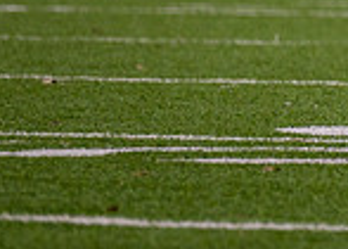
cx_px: 845
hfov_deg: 1.7
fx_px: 11722
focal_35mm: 1186
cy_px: -326
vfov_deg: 1.2
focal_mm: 223
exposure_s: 1/1600
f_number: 4
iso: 800
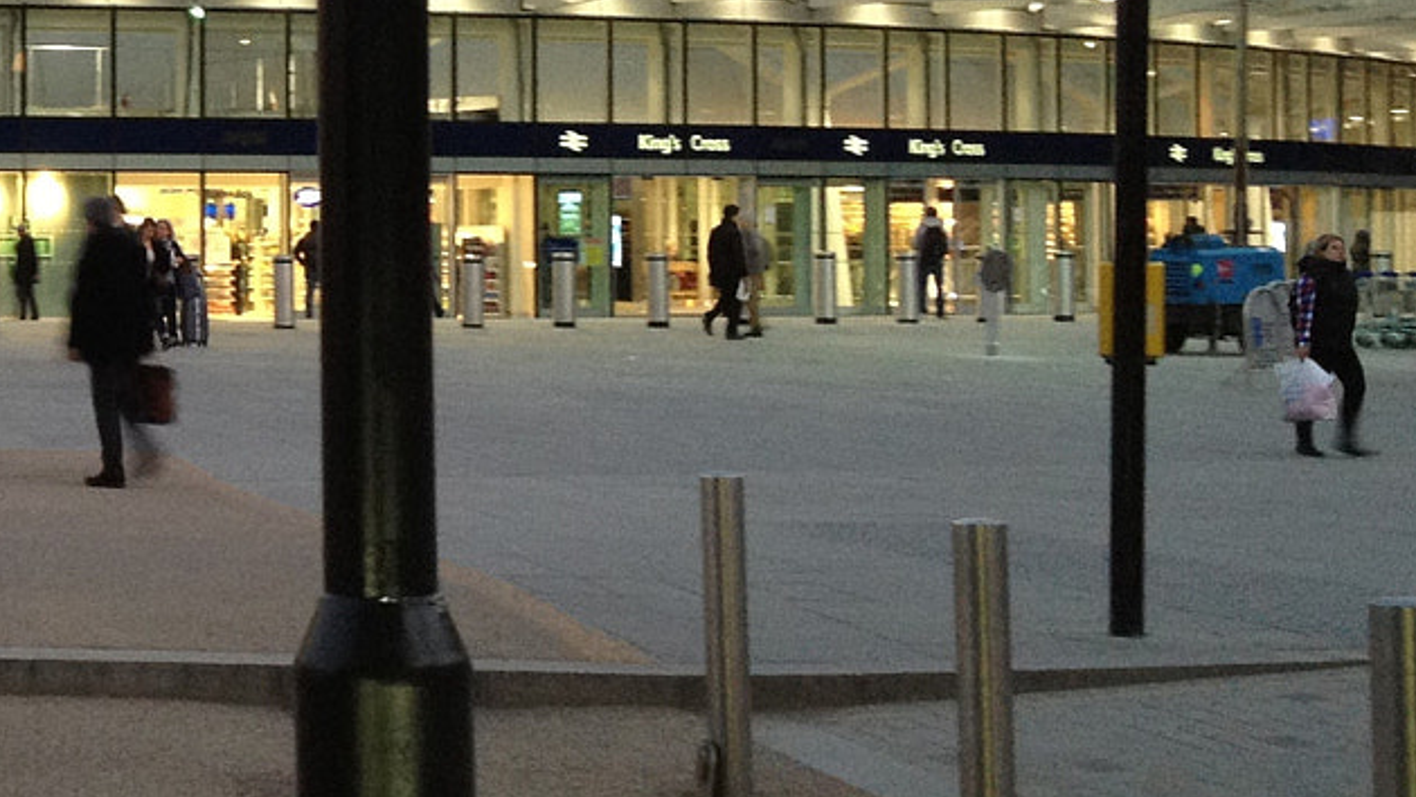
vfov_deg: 12.4
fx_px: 3642
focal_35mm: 97
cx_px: -279
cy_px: 117
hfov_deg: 20.6
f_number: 2.4
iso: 125
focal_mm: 4.28
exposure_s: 1/20
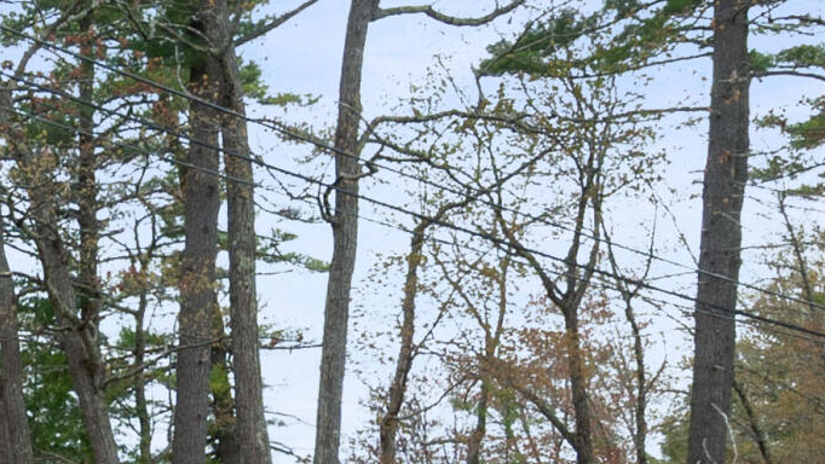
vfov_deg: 14.0
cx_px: -39
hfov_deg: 24.2
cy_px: 614
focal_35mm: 83
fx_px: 1816
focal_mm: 12
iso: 200
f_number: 10
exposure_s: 1/60
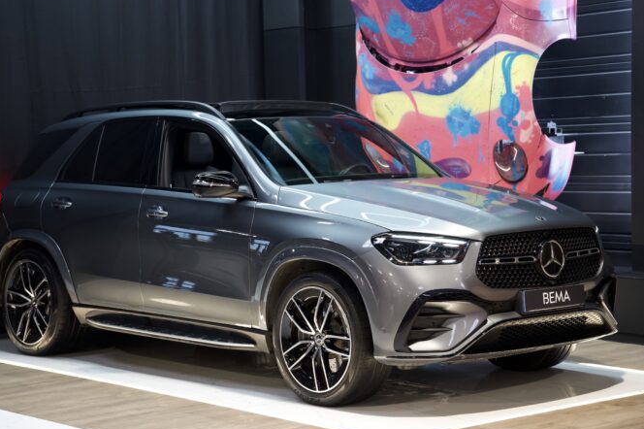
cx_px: 309
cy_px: 233
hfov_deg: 25.1
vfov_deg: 16.8
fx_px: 1448
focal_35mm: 81
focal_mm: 70
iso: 1250
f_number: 2.8
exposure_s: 1/80
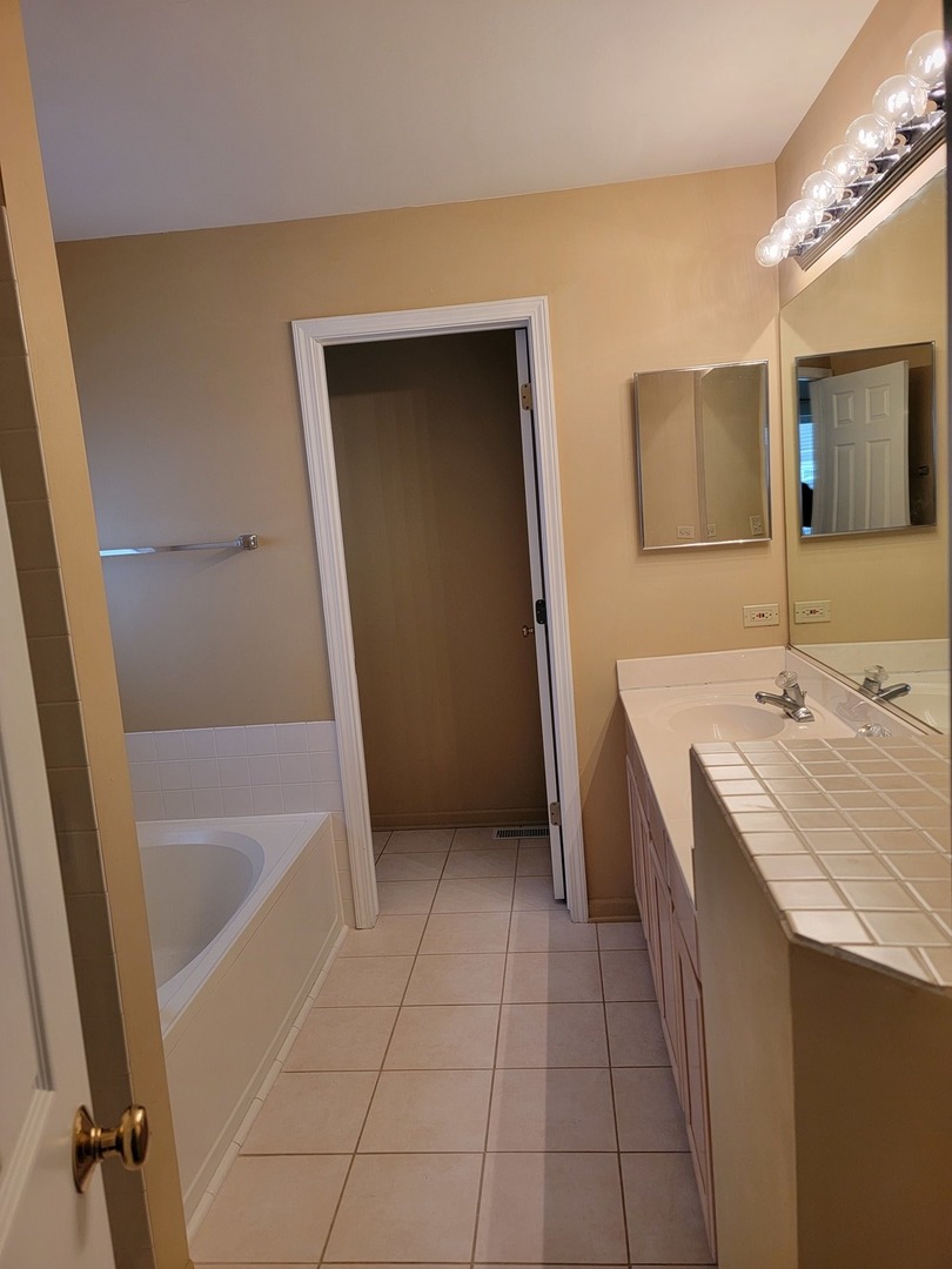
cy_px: 634
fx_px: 880
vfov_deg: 71.6
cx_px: 476
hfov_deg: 56.8
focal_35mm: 24
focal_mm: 6.7
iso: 160
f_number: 1.8
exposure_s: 1/120
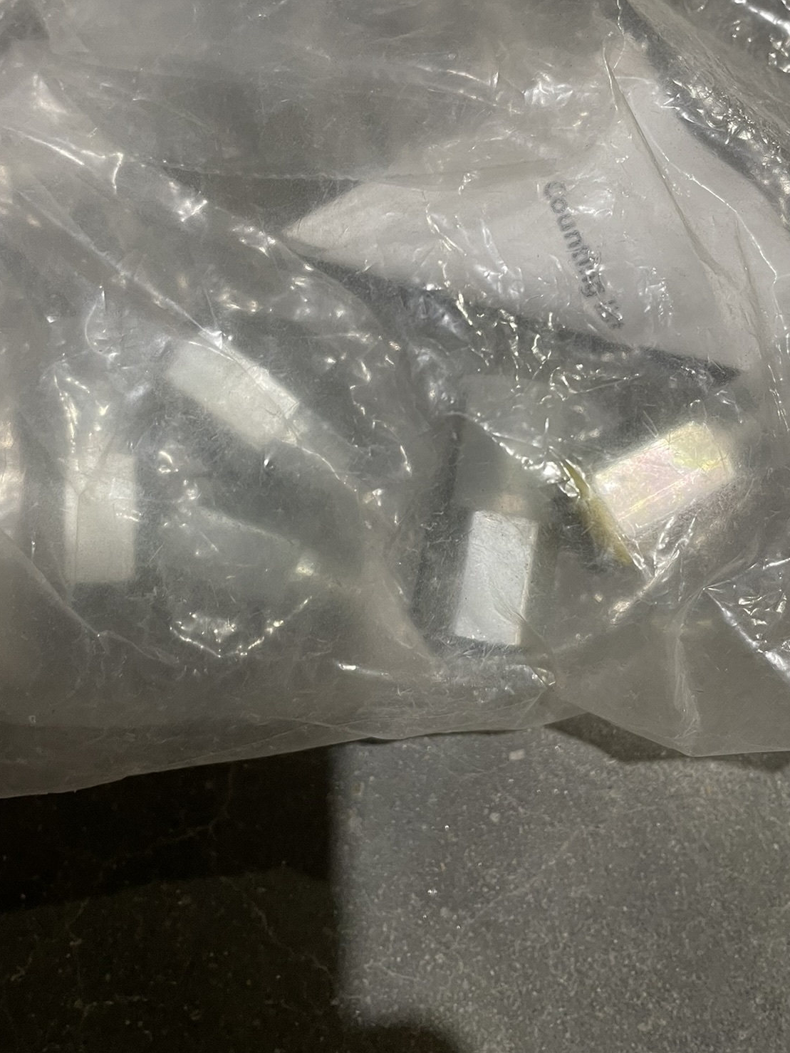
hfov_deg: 39.6
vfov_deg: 51.0
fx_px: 1096
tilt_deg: -85.1
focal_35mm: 36
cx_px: 384
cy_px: 419
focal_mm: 4.2
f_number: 1.6
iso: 160
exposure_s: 1/60
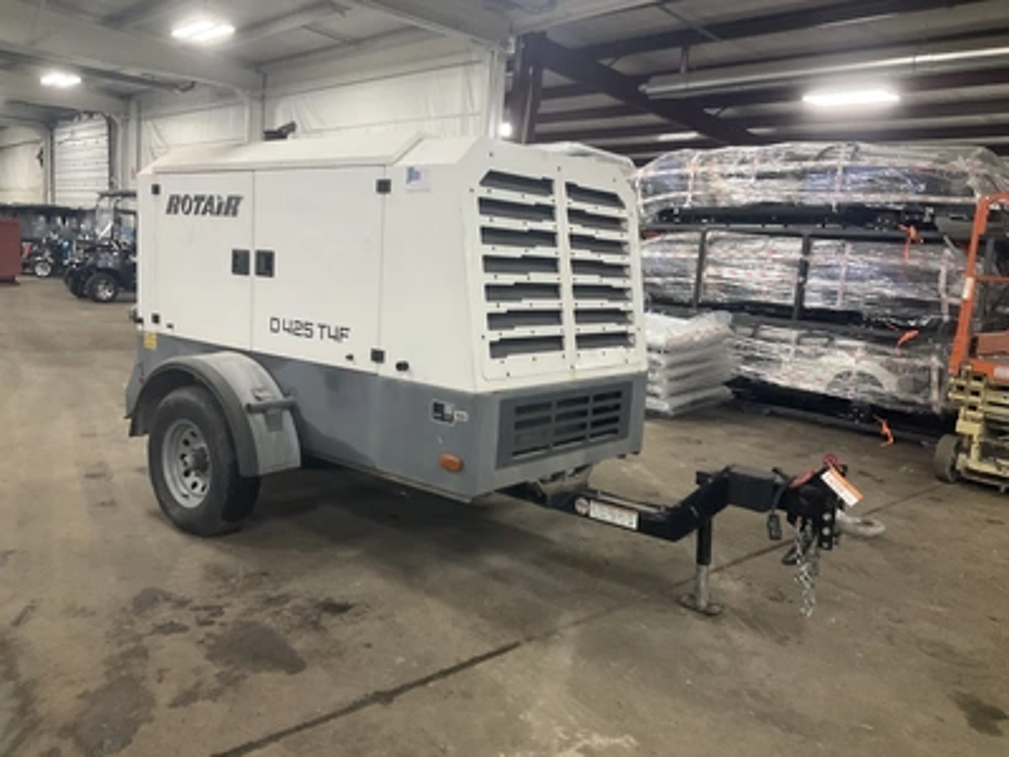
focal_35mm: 29
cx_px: 504
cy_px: 378
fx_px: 845
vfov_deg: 48.2
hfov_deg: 61.7
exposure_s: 1/60
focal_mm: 3
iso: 200
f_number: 1.8
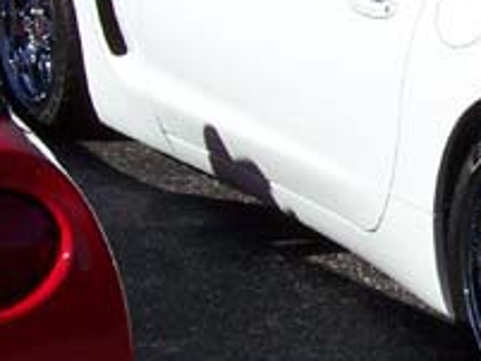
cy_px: 109
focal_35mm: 151
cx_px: 548
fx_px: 2099
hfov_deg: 12.8
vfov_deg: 9.8
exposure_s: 1/800
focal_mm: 6.3
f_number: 5.6
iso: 80
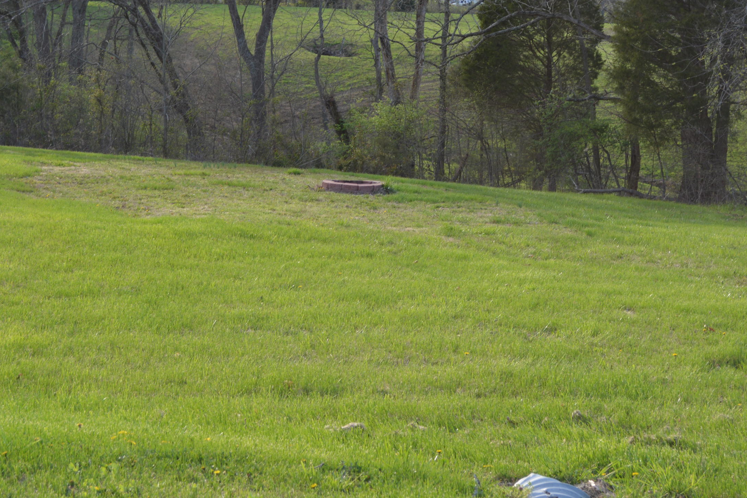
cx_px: 340
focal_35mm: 79
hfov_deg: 25.7
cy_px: 162
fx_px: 1639
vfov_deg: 17.2
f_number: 6.3
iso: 200
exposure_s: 1/160
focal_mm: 38
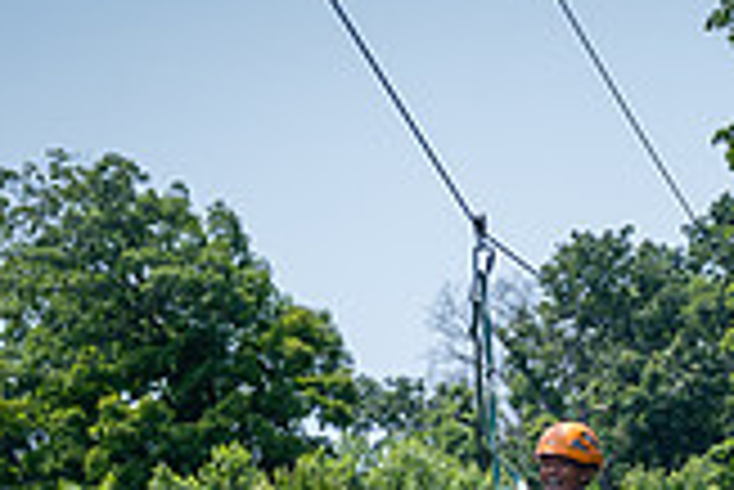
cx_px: 806
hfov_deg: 7.6
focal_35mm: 270
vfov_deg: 5.1
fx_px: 5510
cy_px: 764
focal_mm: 76
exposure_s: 1/500
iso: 100
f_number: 4.5
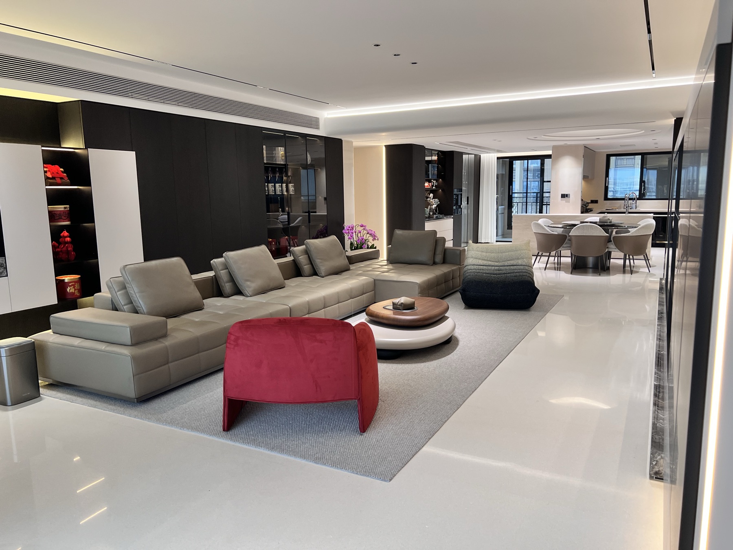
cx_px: 366
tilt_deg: -10.1
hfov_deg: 67.3
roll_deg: -0.1
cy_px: 275
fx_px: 551
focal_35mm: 26
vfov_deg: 53.1
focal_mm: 5.7
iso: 125
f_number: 1.5
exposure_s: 1/103
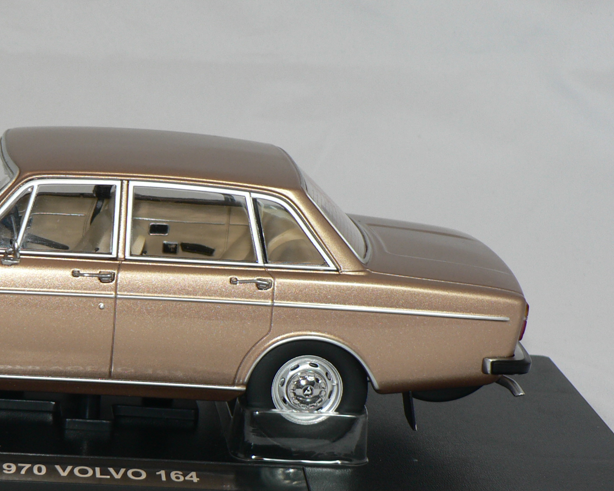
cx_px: 75
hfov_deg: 15.6
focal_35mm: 122
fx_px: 2217
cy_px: 290
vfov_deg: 12.6
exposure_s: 1/60
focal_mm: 11.4
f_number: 3.2
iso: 80
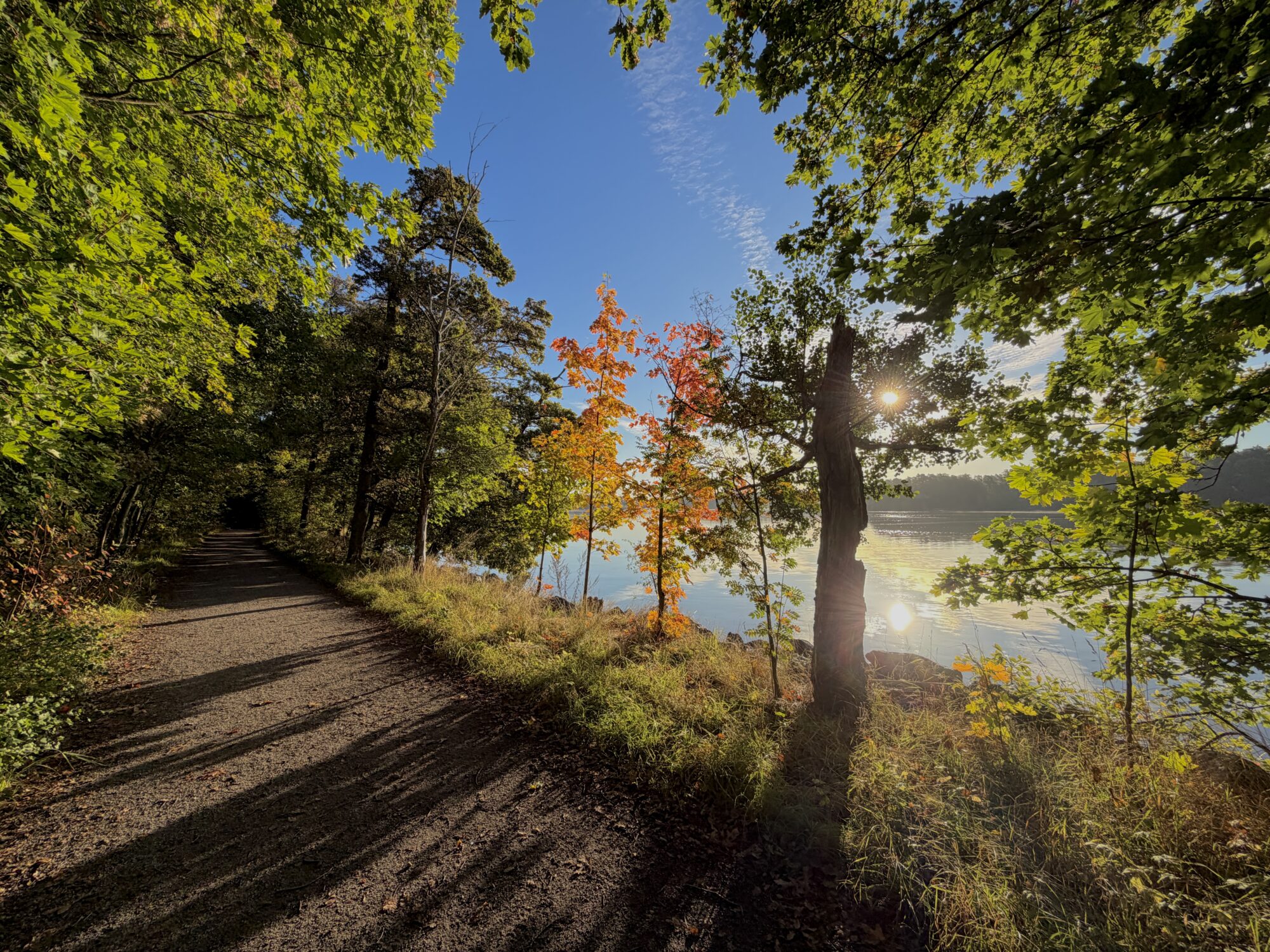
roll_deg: +0.6
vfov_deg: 85.7
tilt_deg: +1.6
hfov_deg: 102.1
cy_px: 476
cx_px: 635
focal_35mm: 14
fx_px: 514
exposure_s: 1/770
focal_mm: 2.22
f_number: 2.2
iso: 32
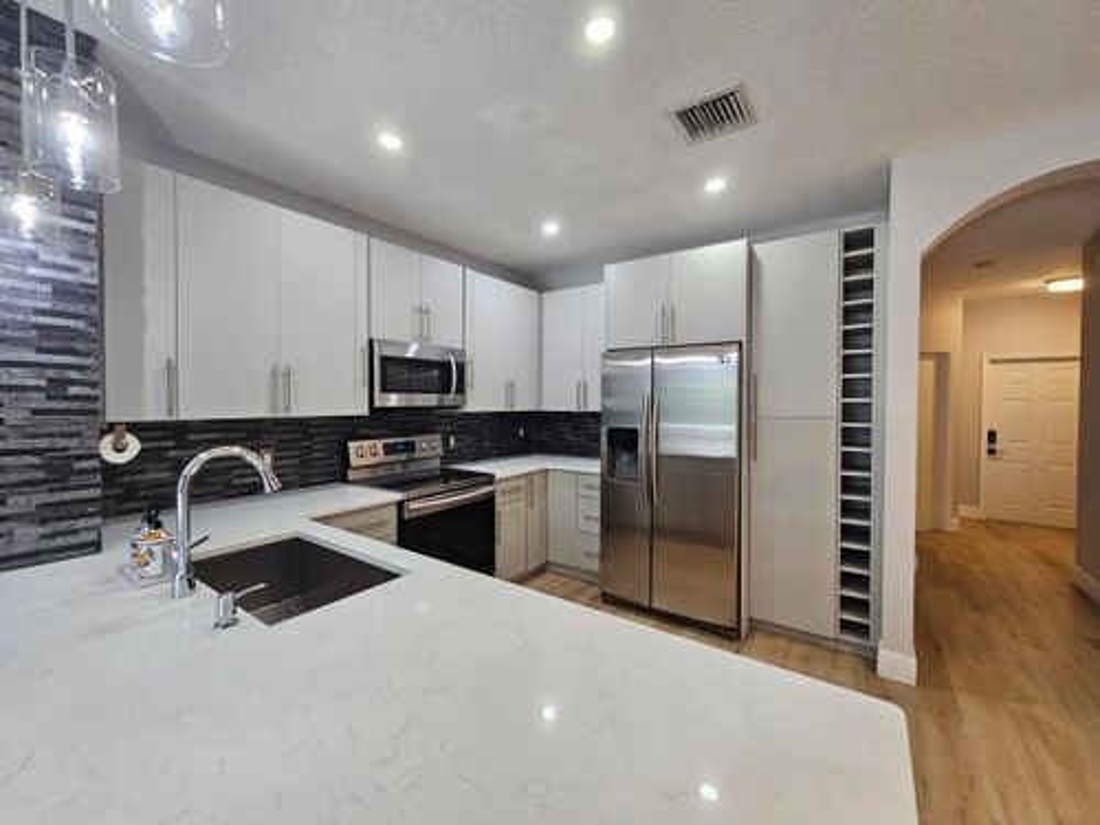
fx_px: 413
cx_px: 550
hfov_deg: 106.2
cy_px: 412
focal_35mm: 13
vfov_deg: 89.9
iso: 160
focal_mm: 2.2
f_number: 2.2
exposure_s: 1/60
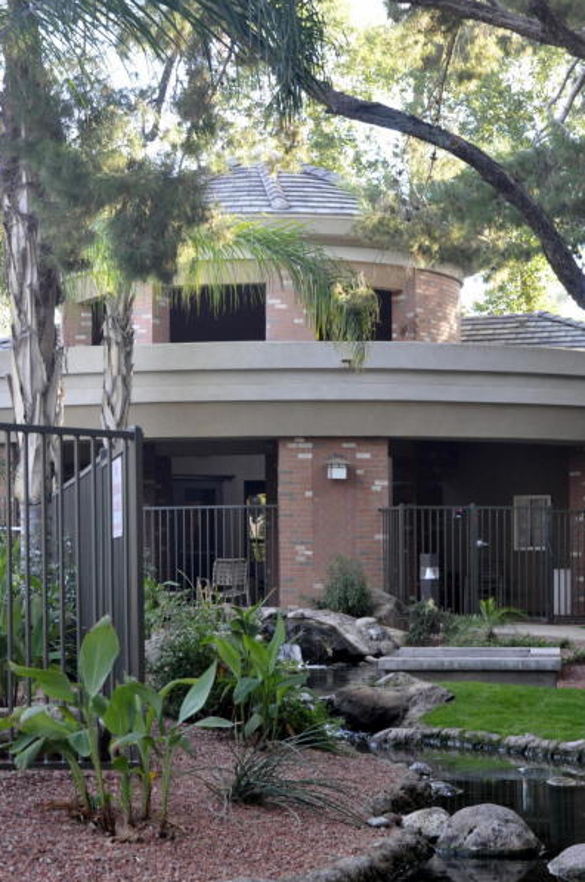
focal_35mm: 81
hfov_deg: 16.8
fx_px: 1981
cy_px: 552
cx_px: 242
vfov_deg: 25.0
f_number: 7.1
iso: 800
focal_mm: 42
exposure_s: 1/50
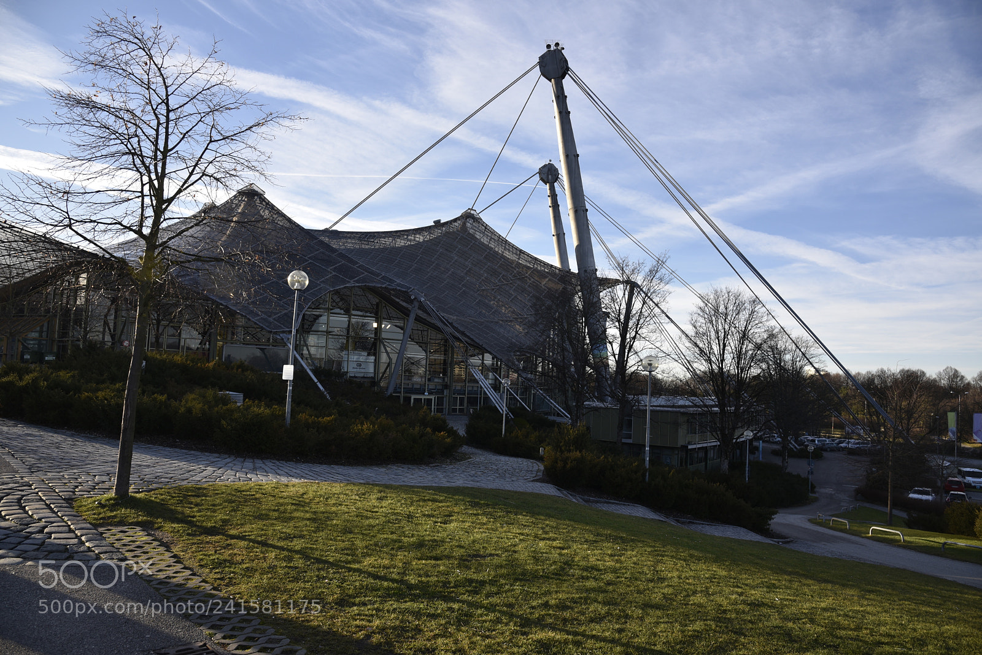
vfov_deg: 53.2
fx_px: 655
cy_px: 328
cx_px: 491
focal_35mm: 24
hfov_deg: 73.7
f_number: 8
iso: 220
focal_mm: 24
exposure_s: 1/250
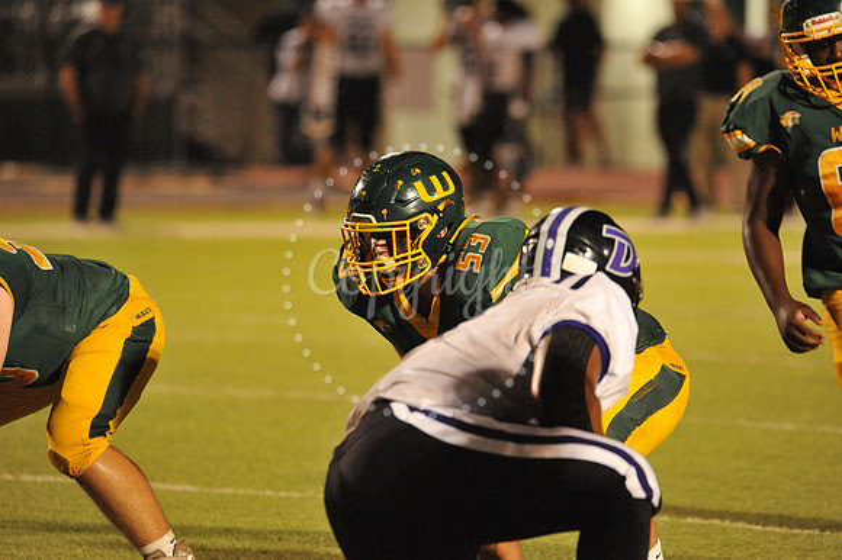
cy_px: 280
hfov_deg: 4.9
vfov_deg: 3.3
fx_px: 9817
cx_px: 421
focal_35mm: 420
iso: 6400
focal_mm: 420
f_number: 6.3
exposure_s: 1/160
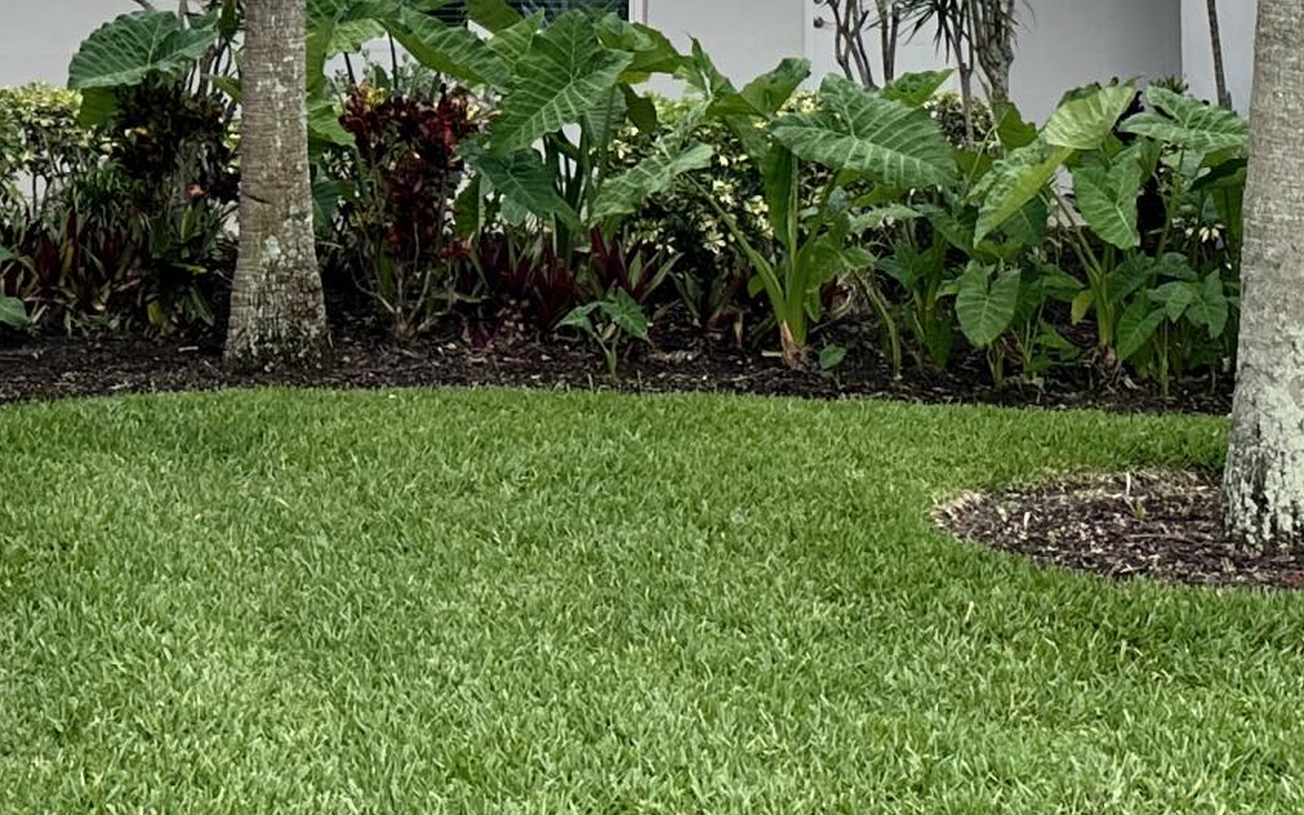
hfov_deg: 23.0
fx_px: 3198
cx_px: 795
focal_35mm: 90
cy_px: -400
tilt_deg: +5.2
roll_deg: -1.6
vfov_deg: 13.7
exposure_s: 1/1131
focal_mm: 6.86
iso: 80
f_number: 1.78
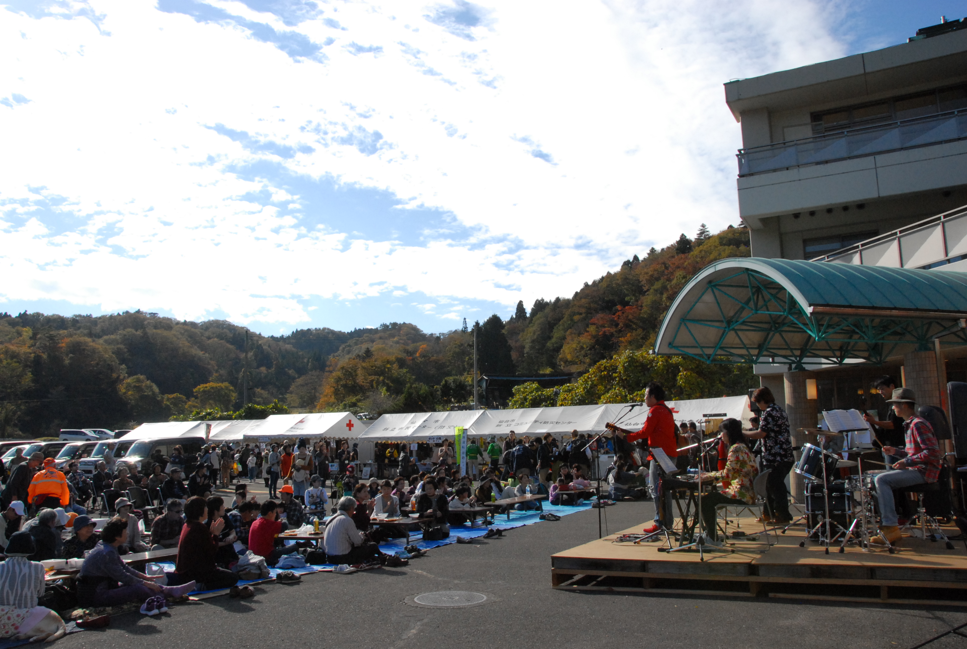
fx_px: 727
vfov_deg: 48.1
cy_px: 324
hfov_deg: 67.3
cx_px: 484
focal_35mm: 27
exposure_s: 1/750
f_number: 14
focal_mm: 18
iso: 800
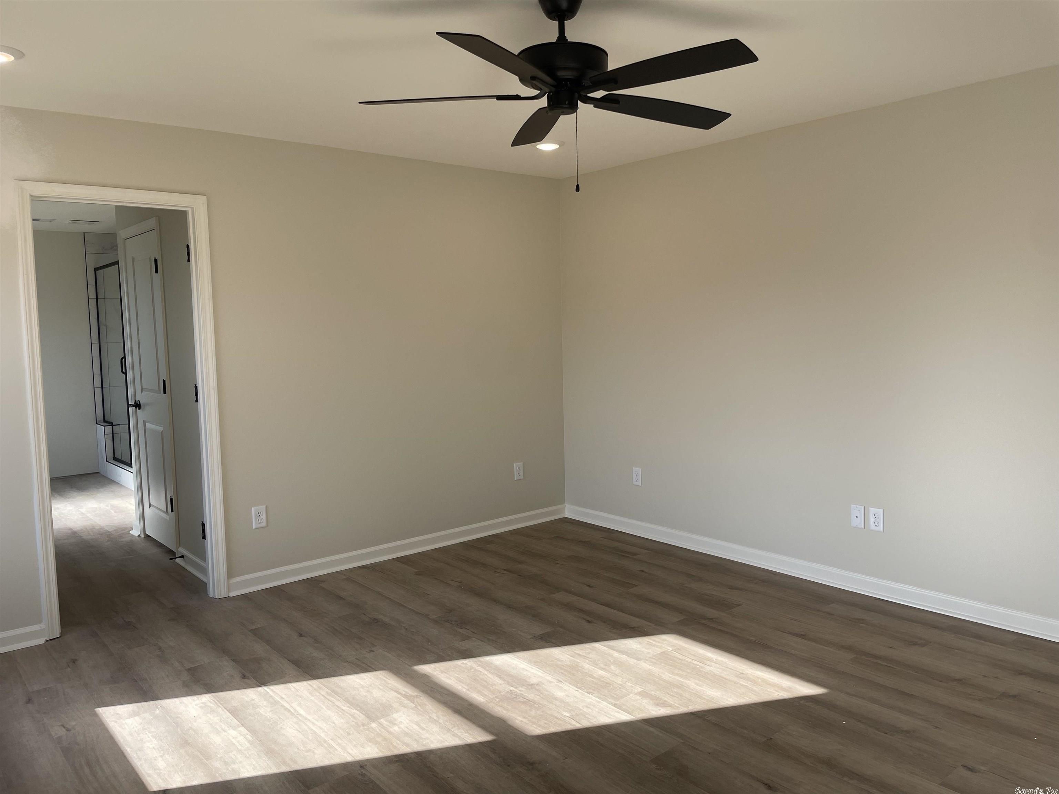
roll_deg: +1.5
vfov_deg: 53.1
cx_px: 530
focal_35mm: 26
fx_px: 795
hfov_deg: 67.3
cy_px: 397
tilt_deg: -5.5
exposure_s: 1/481
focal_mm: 4.2
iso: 32
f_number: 1.6
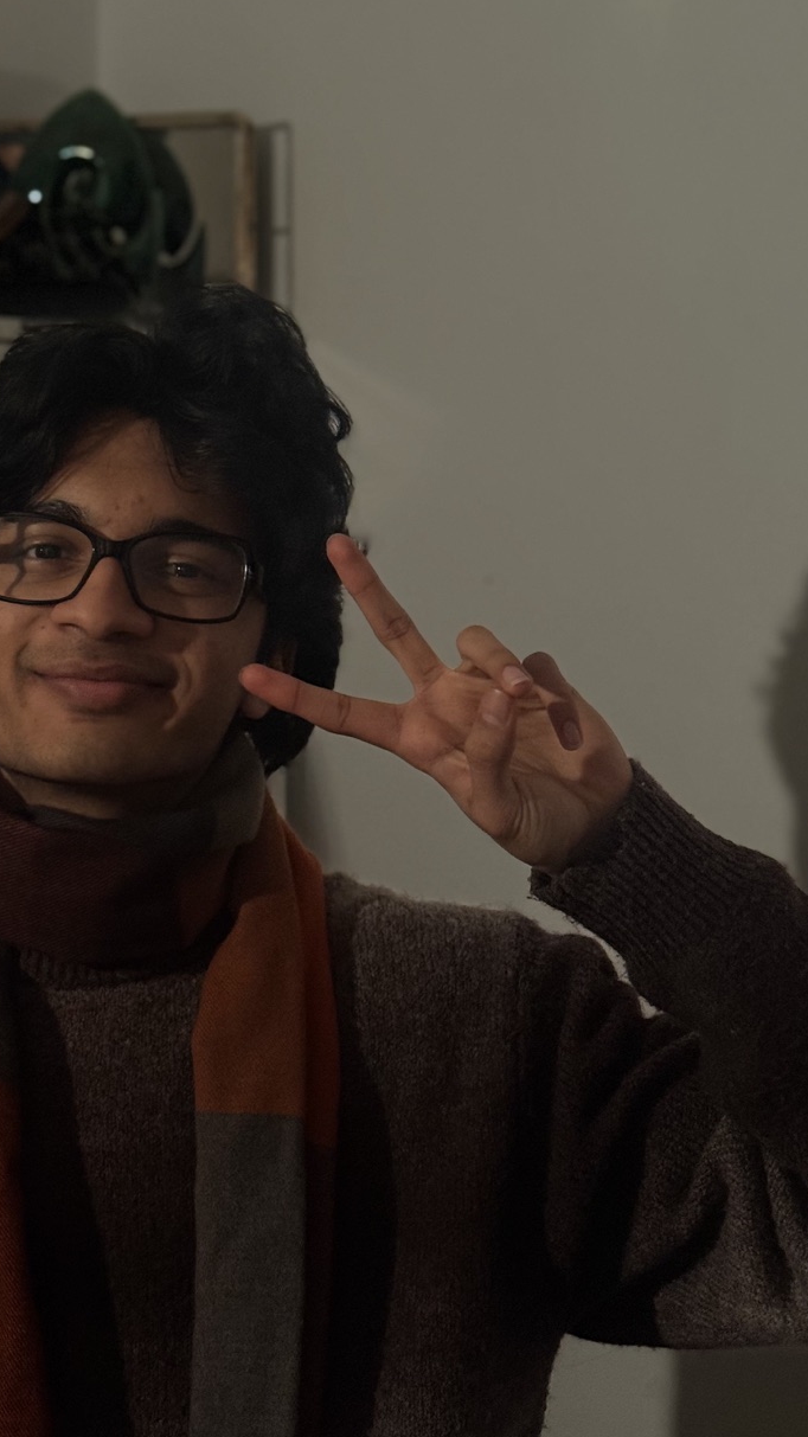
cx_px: 134
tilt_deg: +0.2
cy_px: 498
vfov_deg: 30.4
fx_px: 2629
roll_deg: -0.4
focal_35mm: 69
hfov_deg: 17.3
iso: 200
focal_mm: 6.76
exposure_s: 1/33
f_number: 1.78
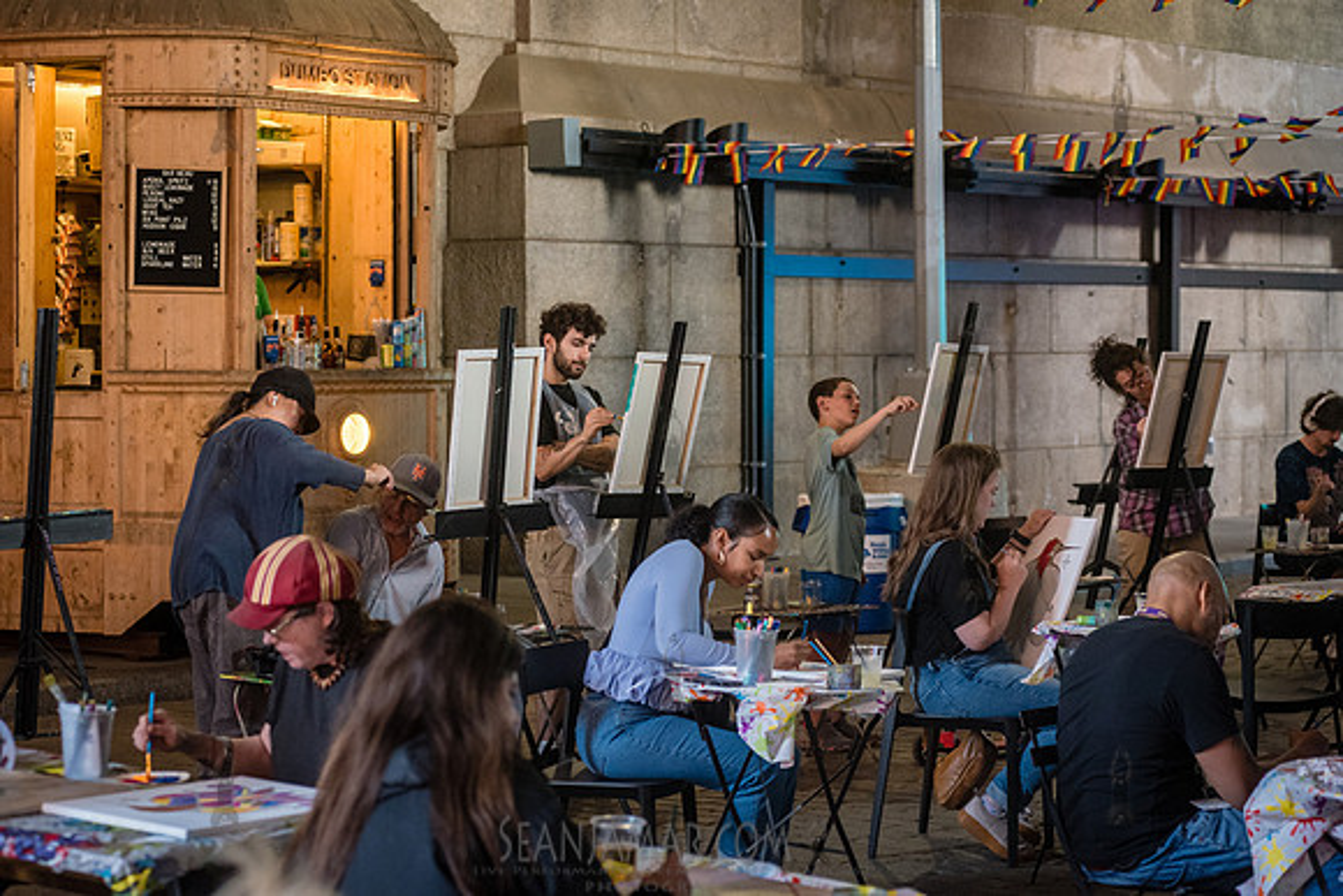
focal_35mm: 80
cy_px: 448
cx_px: 672
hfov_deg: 25.3
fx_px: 2988
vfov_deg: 17.1
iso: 3200
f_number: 4
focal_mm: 80
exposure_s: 1/160
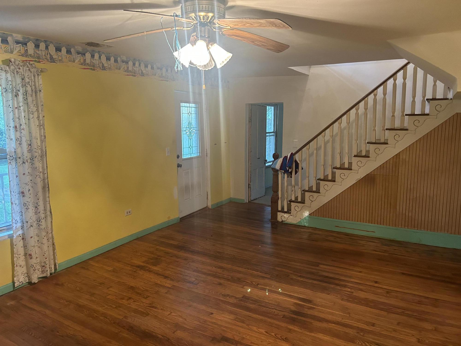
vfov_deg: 53.1
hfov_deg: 67.3
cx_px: 230
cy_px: 173
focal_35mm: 26
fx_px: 346
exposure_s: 1/60
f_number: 1.5
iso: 400
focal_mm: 5.7
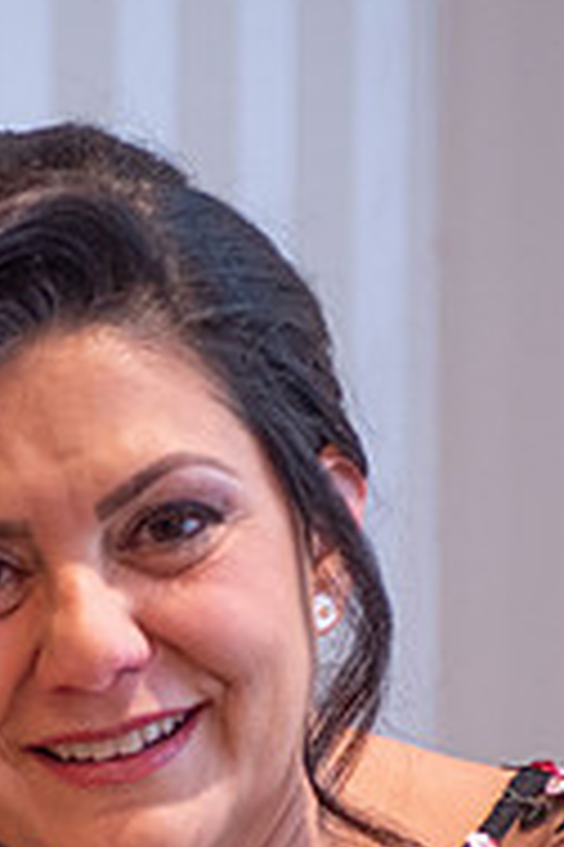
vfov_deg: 12.6
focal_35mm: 160
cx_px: -40
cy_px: 908
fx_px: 3760
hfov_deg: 8.5
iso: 500
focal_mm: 25
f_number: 1.7
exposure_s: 1/80
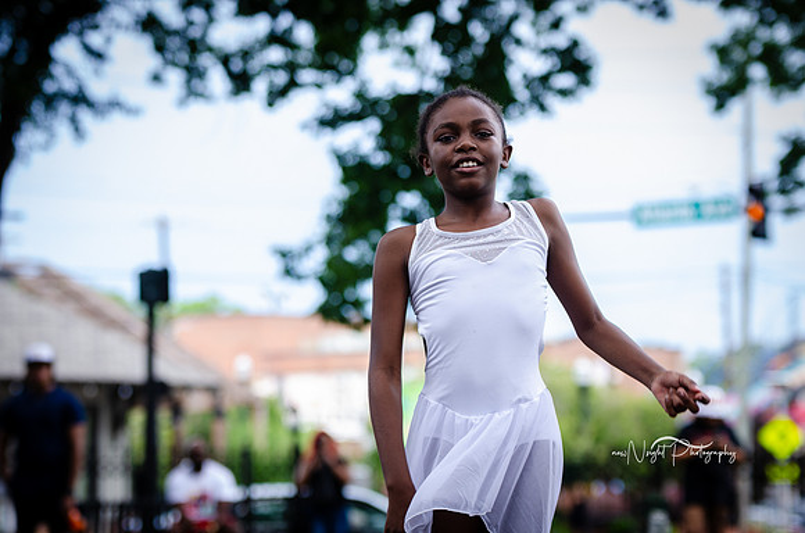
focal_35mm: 158
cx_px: 402
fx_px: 3514
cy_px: 266
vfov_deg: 8.7
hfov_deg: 13.1
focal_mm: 105
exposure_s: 1/400
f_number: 4
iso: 200
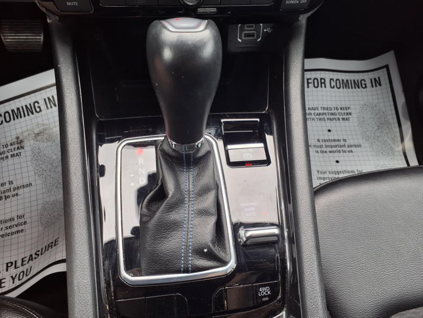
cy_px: 159
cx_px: 212
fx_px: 330
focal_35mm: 27
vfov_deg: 51.4
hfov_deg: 65.3
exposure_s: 1/120
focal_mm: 3.58
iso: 64
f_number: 1.9
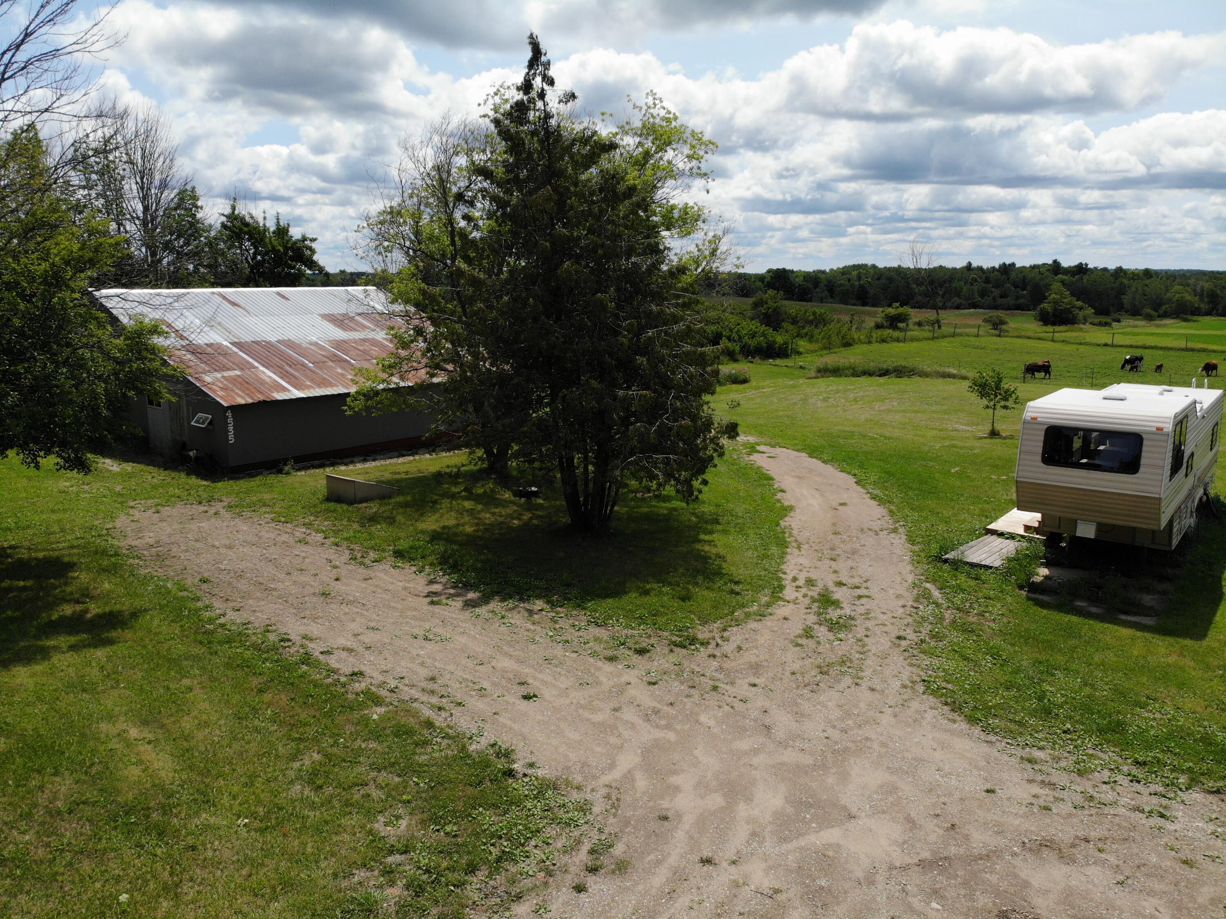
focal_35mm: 24
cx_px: 613
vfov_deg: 56.8
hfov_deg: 71.6
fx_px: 850
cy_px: 460
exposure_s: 1/1605
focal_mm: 4.5
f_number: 2.8
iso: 105
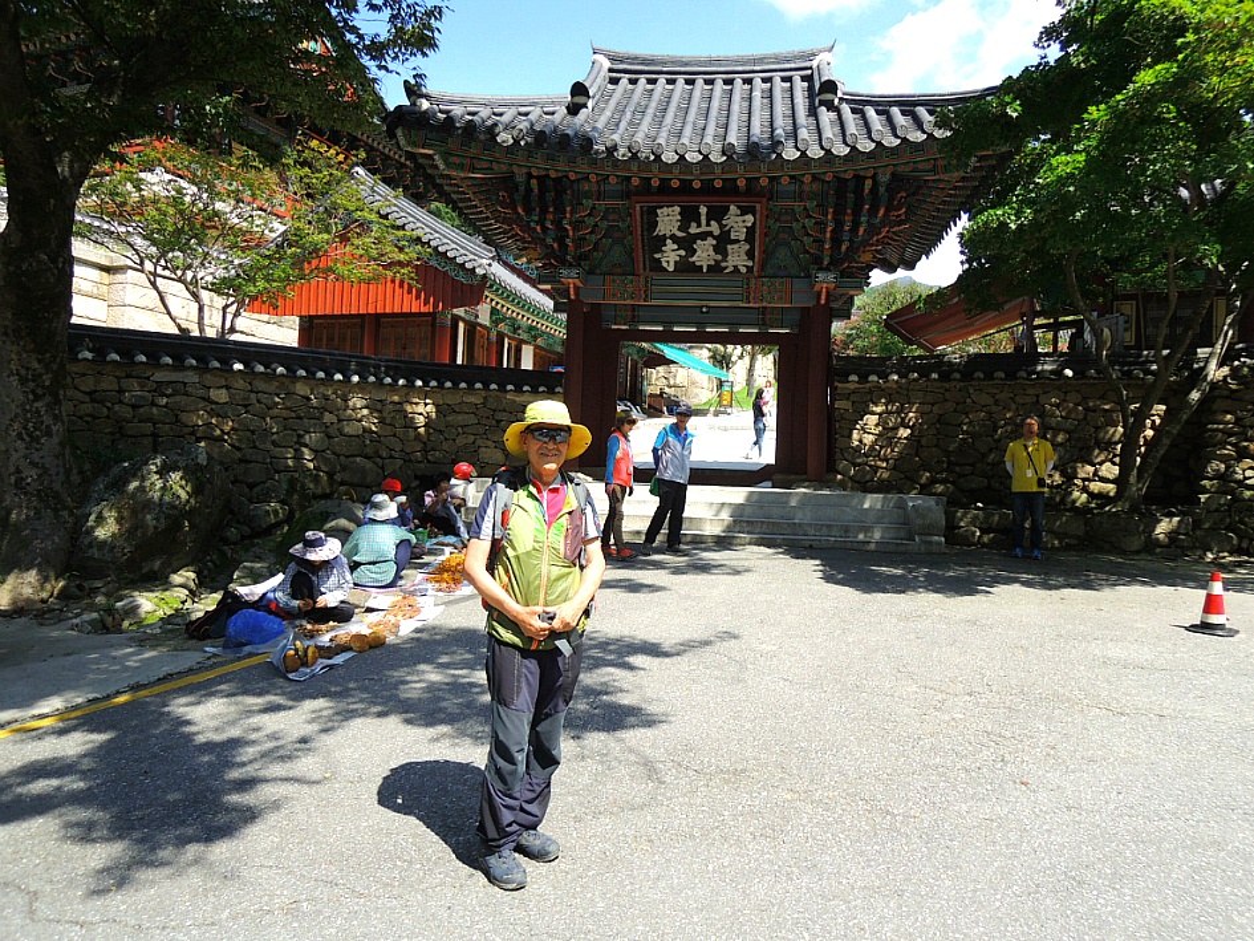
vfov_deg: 56.8
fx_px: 870
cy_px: 470
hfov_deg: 71.6
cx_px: 627
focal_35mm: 24
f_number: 2.8
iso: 100
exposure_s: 1/1000
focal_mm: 4.3
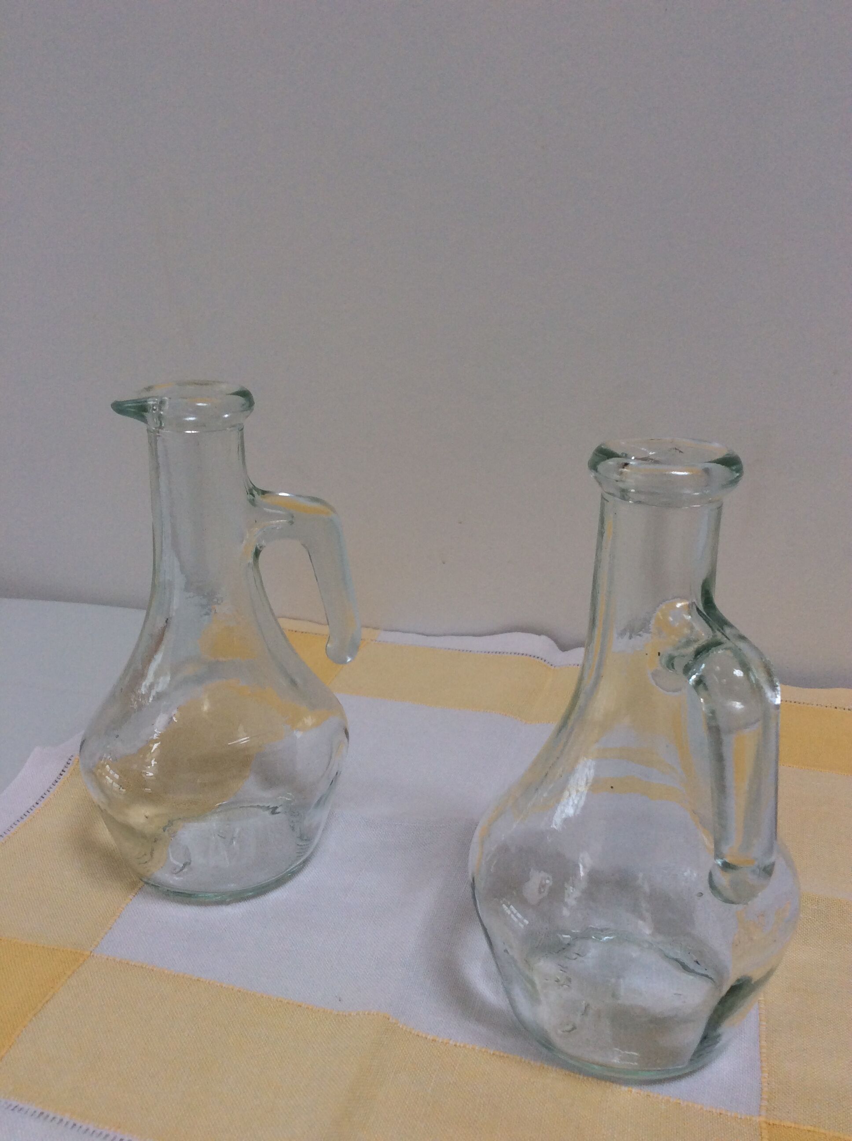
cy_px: 570
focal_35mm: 32
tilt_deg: -20.4
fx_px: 1053
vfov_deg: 56.9
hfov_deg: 44.1
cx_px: 426
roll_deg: +0.8
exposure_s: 1/50
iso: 40
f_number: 2.4
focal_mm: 3.3
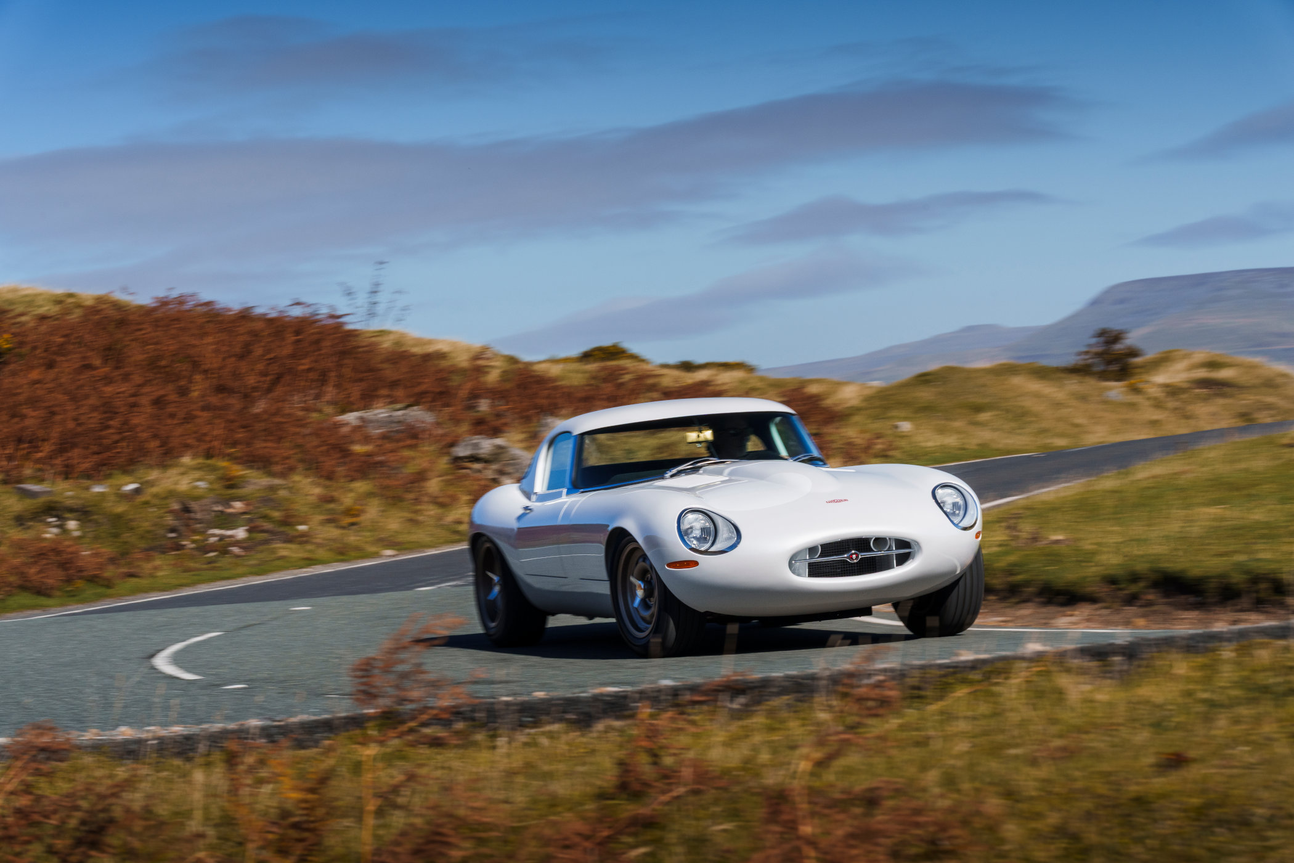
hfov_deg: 16.5
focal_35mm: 124
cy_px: 432
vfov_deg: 11.1
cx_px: 647
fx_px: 4457
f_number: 16
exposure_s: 1/100
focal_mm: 124
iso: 200
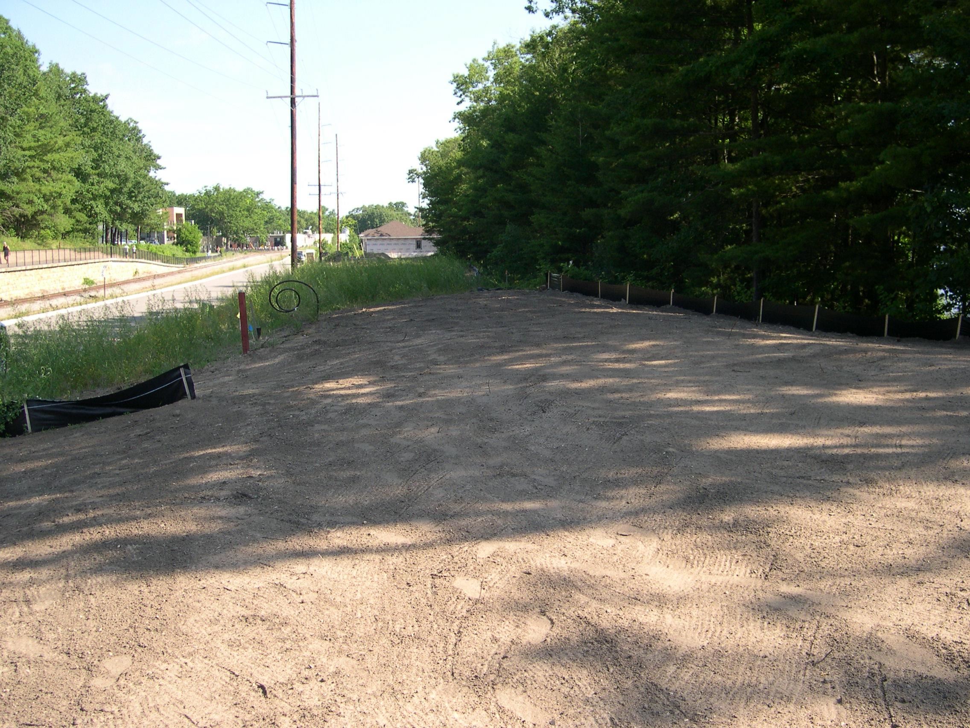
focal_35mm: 38
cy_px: 364
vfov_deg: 37.7
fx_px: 1065
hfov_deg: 49.0
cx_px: 485
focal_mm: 8
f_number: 2.8
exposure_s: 1/474
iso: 100
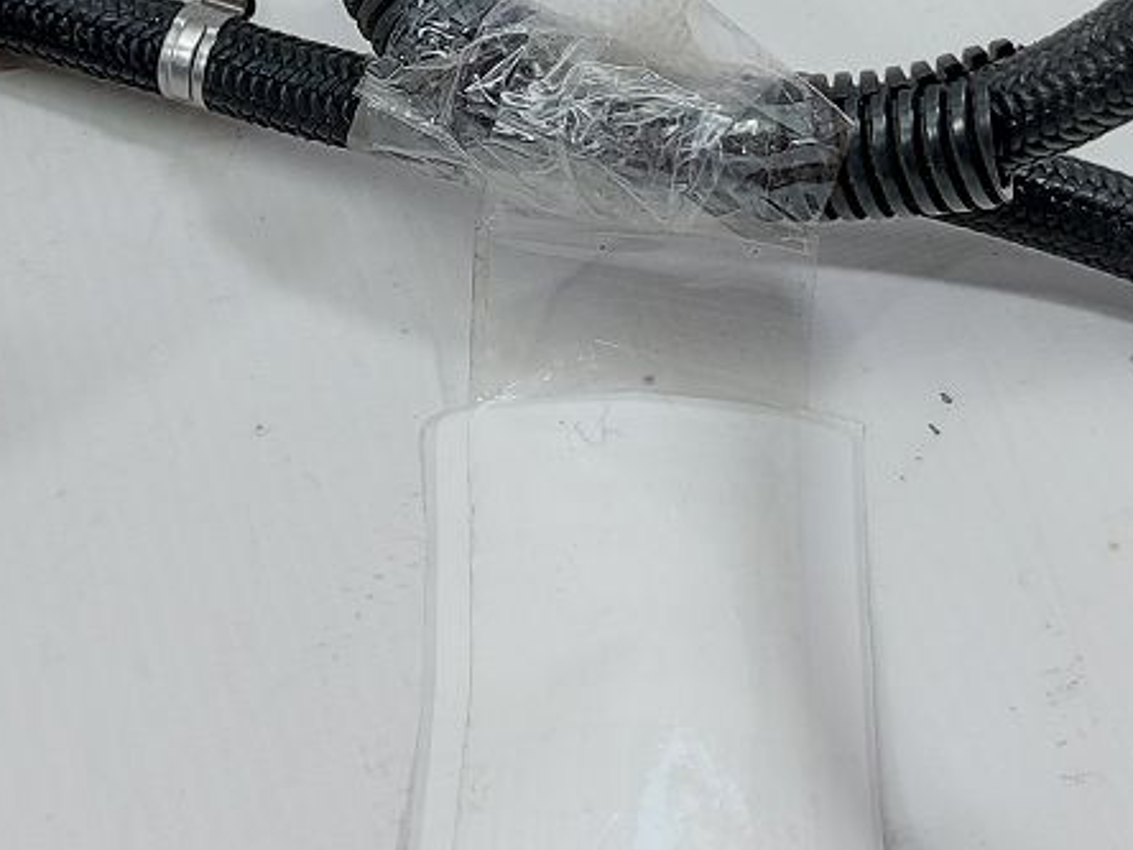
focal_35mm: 75
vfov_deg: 19.1
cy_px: 13
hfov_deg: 26.0
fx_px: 2455
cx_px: 550
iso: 64
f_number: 1.8
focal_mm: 5.23
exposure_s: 1/50
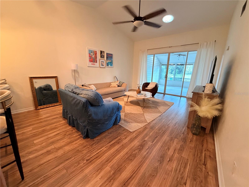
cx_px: 124
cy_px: 94
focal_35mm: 14
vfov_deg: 85.7
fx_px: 101
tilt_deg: -12.9
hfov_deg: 102.1
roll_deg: -0.8
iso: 640
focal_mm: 2.22
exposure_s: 1/60
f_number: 2.2
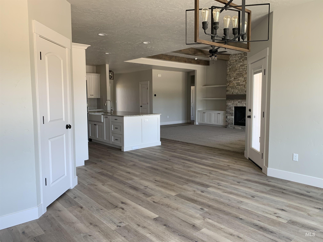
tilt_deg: -4.1
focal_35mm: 26
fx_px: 243
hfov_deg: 67.3
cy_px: 121
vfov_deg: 53.1
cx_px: 162
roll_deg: -0.3
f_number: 1.8
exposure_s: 1/121
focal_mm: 4.25
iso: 64
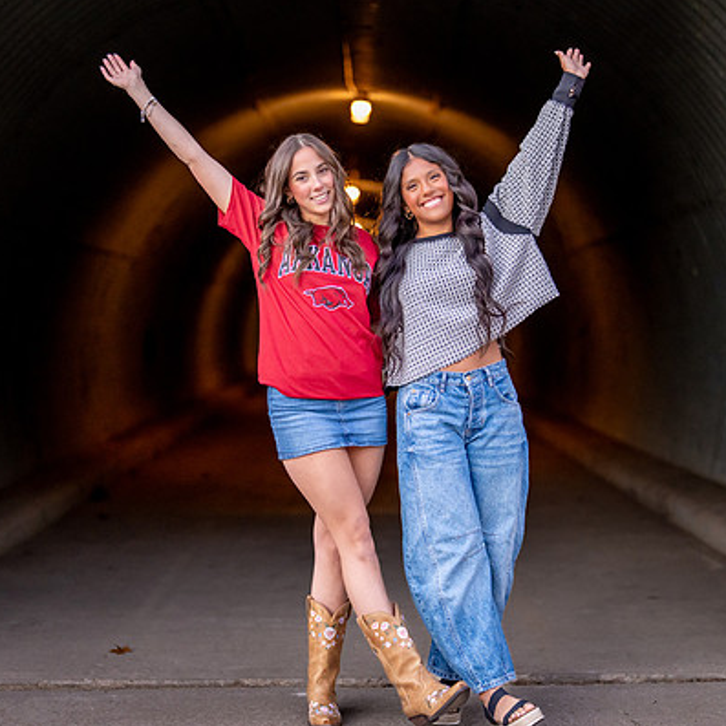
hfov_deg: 22.5
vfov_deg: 22.5
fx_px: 1827
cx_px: 353
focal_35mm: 77
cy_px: 379
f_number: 1.2
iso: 1600
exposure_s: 1/400
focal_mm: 50
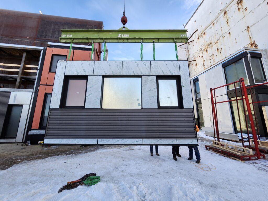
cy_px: 100
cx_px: 134
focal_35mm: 13
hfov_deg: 106.2
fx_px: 101
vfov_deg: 89.9
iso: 40
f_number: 2.2
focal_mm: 1.74
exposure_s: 1/447
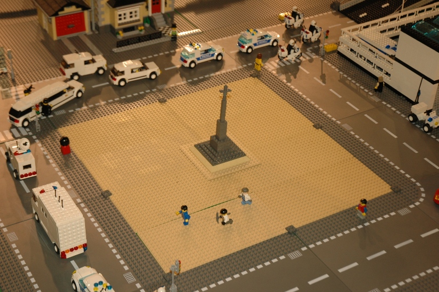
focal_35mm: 66
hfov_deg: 30.6
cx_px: 220
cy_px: 146
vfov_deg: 20.6
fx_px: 804
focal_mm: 44
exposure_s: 1/125
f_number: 4.5
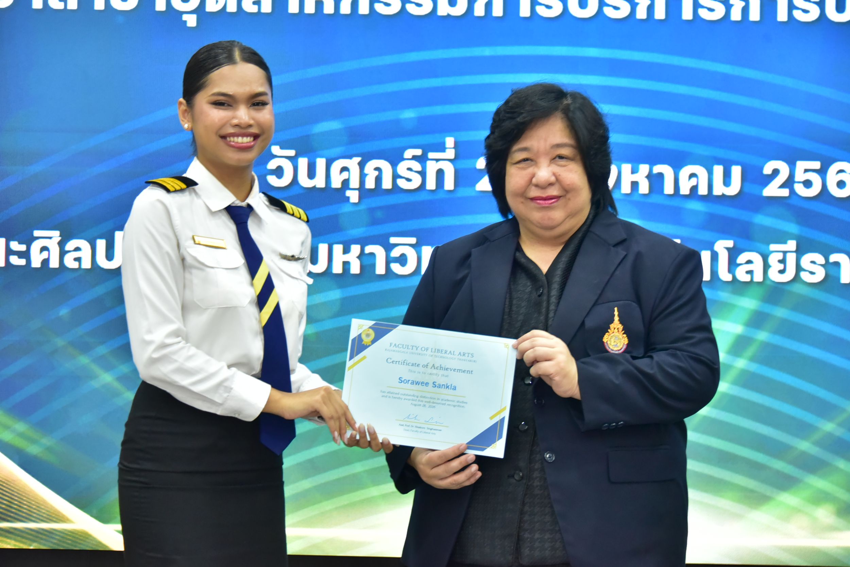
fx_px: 2480
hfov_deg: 19.4
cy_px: 284
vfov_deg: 13.1
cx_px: 425
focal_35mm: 105
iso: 4000
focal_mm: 105
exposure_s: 1/200
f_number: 5.6
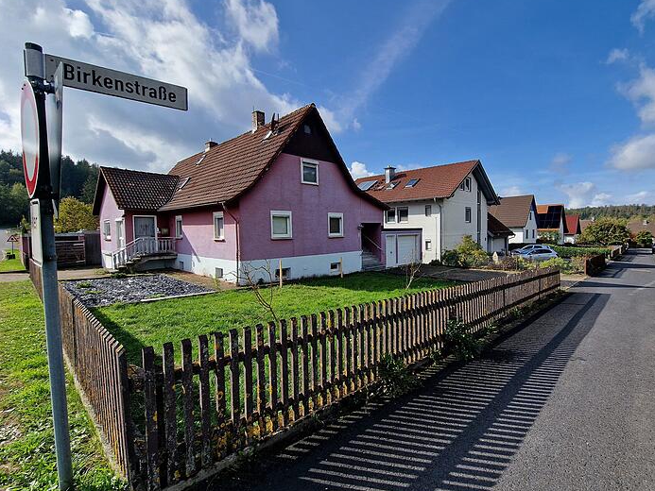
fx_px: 284
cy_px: 240
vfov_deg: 81.8
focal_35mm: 15
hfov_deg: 97.6
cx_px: 372
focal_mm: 2.2
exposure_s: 1/2504
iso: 50
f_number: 2.2
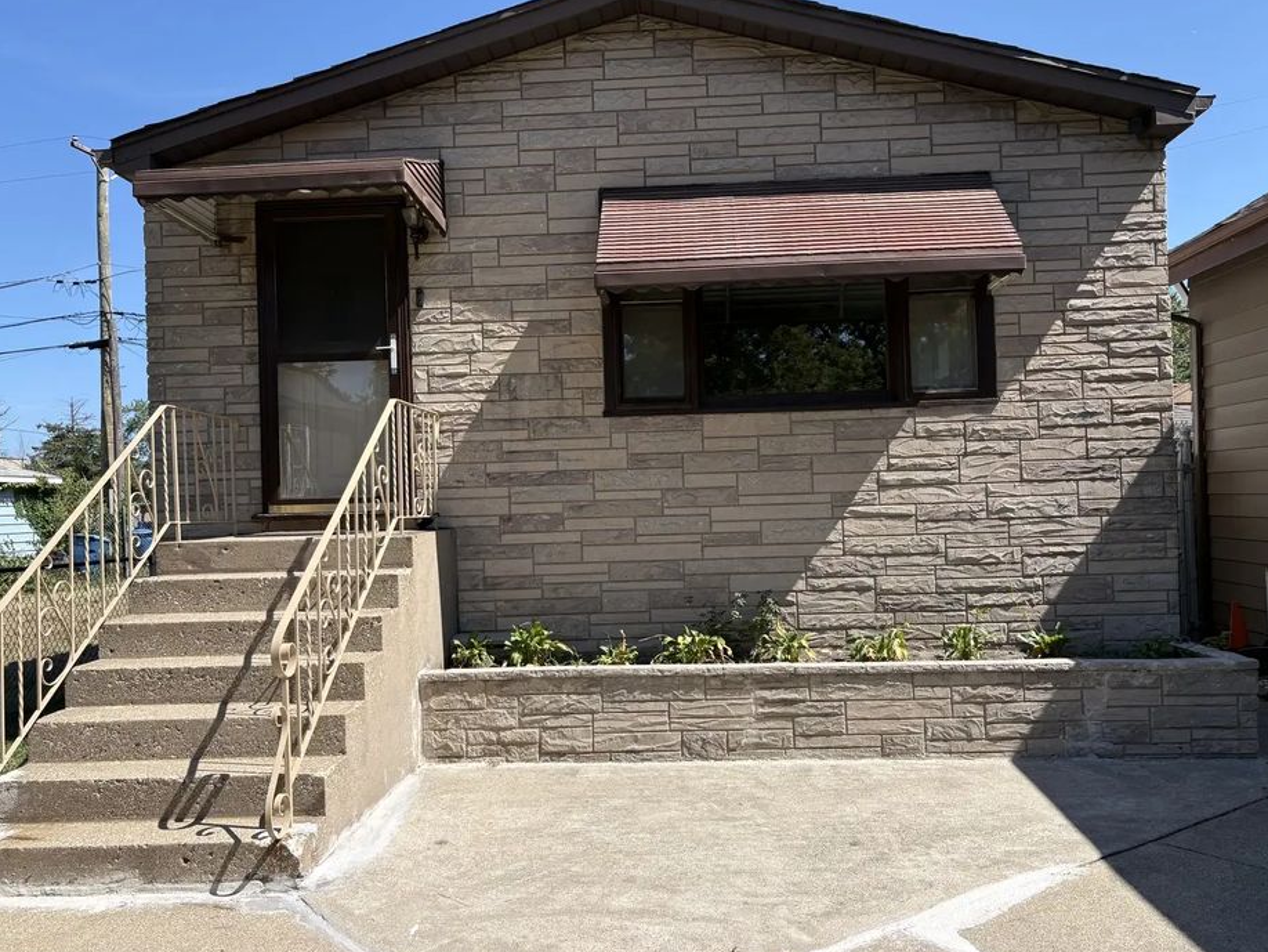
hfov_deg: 61.6
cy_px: 478
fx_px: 1063
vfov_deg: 48.2
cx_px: 638
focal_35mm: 29
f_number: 1.6
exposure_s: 1/2538
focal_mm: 5.96
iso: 50
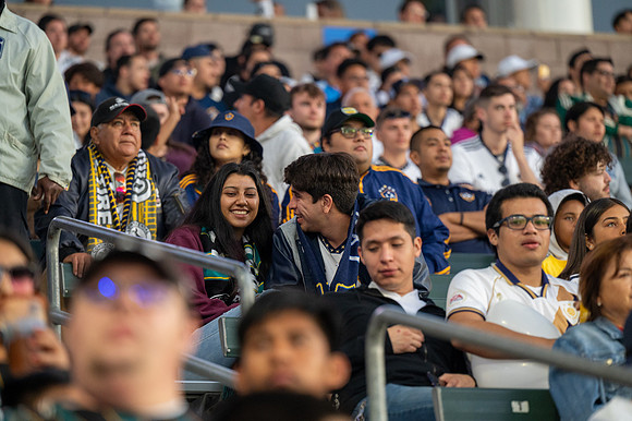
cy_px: 210
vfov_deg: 6.9
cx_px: 316
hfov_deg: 10.3
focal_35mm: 200
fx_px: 3509
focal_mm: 200
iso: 3200
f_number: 3.5
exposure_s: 1/320
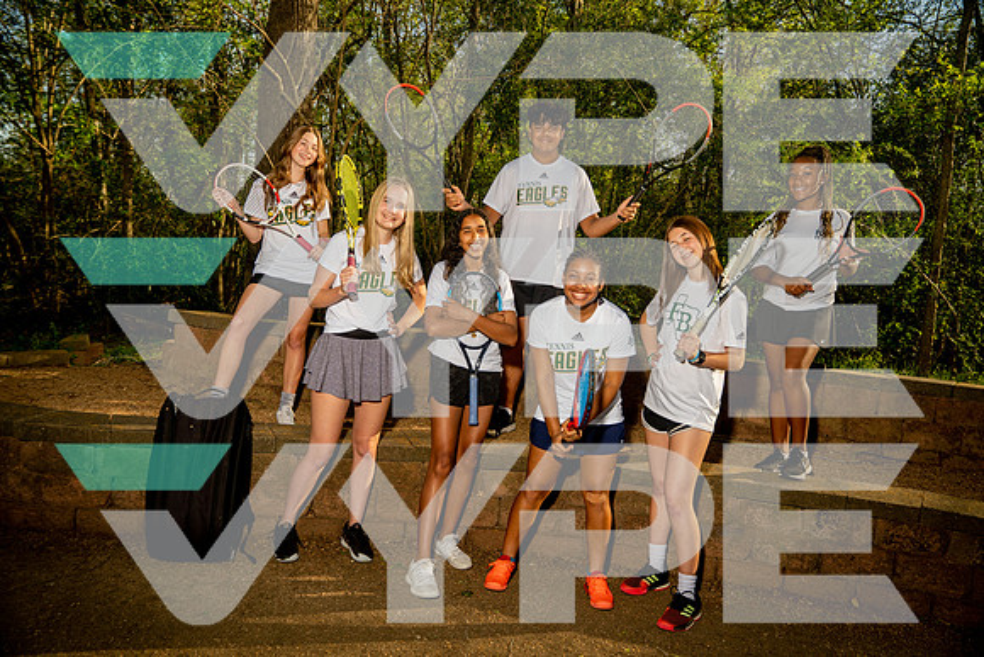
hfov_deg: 63.6
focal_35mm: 29
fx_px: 793
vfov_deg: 45.0
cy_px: 328
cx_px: 492
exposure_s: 1/250
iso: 125
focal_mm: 29
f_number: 4.5
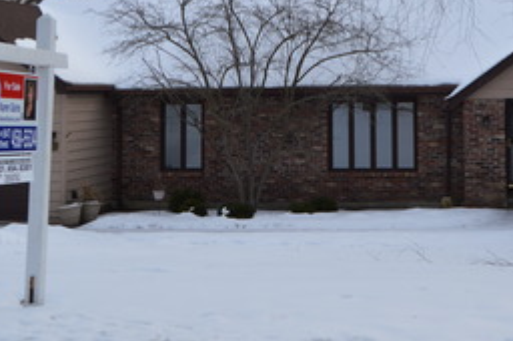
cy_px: -34
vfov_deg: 17.5
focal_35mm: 75
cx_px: 353
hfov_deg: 26.8
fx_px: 1067
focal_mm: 20
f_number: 8
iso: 100
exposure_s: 1/250
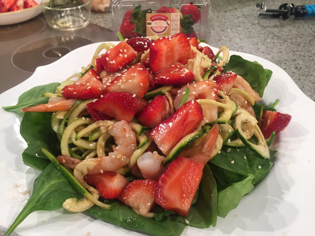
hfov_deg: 61.7
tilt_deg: -39.7
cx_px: 158
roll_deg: -1.0
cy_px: 118
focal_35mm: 29
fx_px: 264
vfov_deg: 48.2
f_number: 2.2
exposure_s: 1/30
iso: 32
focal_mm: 4.15
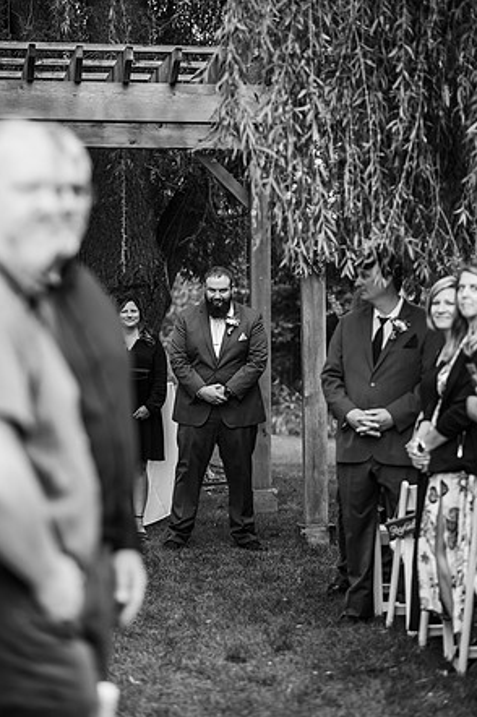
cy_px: 358
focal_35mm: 114
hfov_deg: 12.0
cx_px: 239
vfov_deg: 18.0
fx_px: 2269
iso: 400
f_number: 2.8
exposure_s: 1/1000
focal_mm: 112
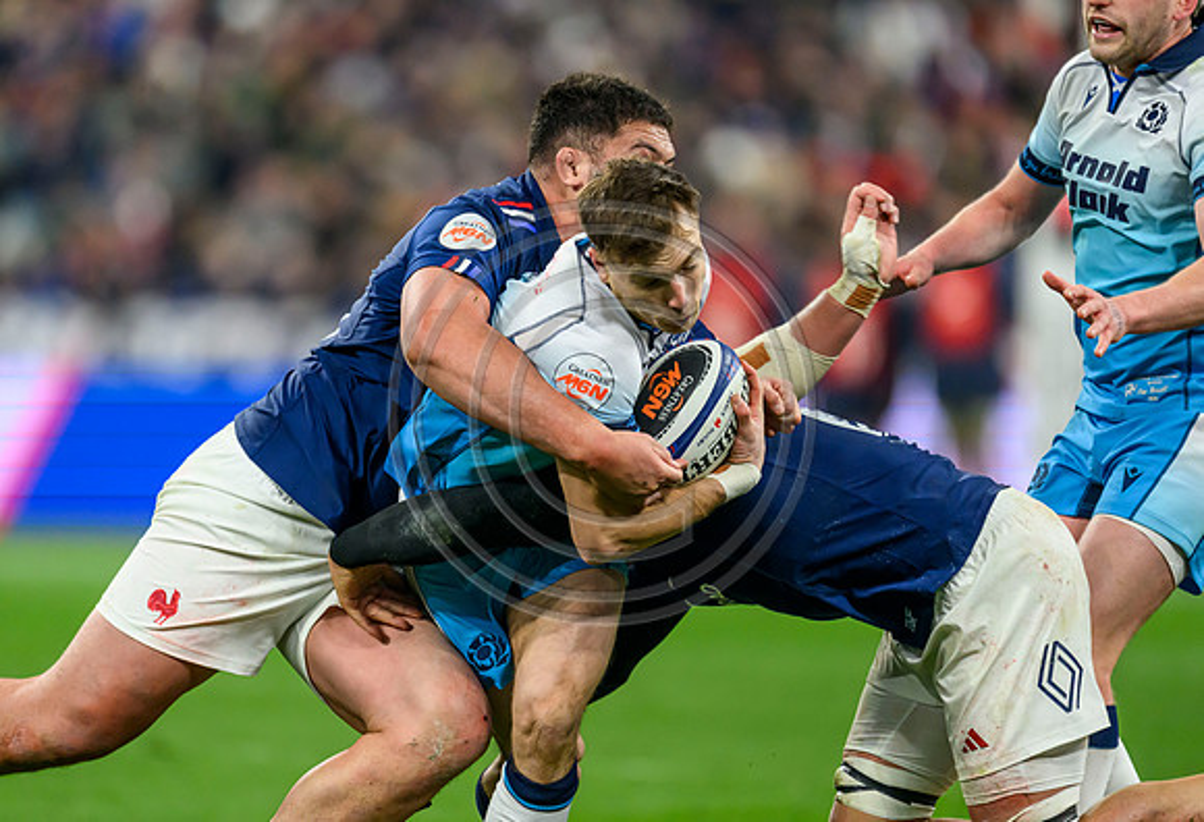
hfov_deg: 3.2
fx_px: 21308
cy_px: 365
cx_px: 519
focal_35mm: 632
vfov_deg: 2.2
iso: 3200
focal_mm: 560
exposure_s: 1/1600
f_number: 4
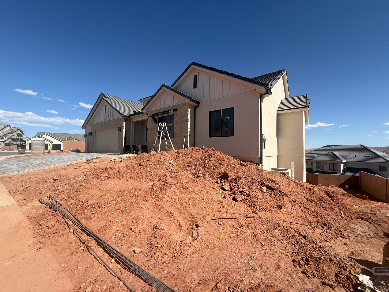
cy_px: 146
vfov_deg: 85.7
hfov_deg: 102.1
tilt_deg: +1.4
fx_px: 157
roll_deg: -0.8
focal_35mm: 14
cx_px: 194
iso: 50
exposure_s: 1/1848
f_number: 2.2
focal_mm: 2.22
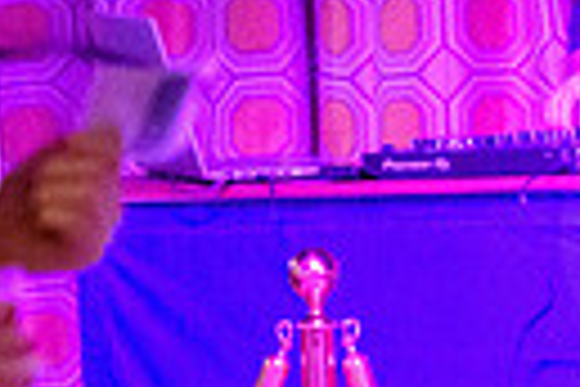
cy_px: 241
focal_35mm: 785
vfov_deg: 1.8
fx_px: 12646
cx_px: 144
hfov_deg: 2.6
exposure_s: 1/80
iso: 12800
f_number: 4.8
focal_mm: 116
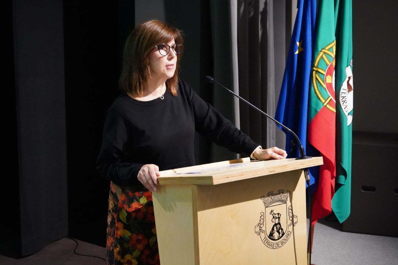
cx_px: 199
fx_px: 619
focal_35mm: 56
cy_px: 132
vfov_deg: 24.2
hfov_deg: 35.6
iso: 12800
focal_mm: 56
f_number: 5
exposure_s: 1/125
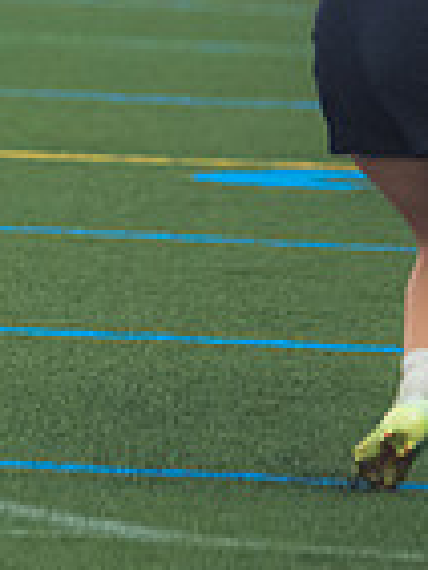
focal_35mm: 1069
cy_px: 24
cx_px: -513
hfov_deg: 1.4
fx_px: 17597
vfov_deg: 1.9
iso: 3200
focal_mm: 180
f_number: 2.8
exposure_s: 1/320
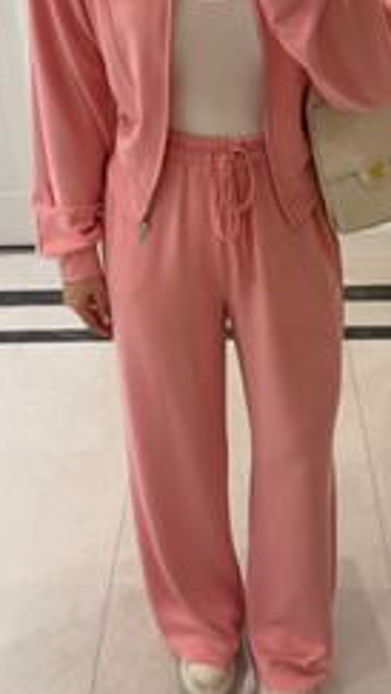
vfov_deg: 47.2
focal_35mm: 43
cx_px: 228
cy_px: 291
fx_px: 791
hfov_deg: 27.7
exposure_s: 1/50
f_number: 1.78
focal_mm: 6.76
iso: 125
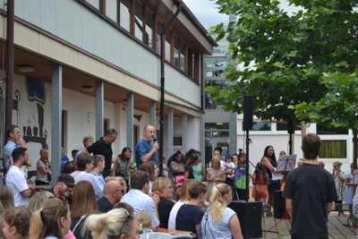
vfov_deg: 16.6
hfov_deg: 24.6
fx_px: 821
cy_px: 120
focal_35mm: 82
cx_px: 179
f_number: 5.6
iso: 110
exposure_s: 1/125
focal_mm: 55
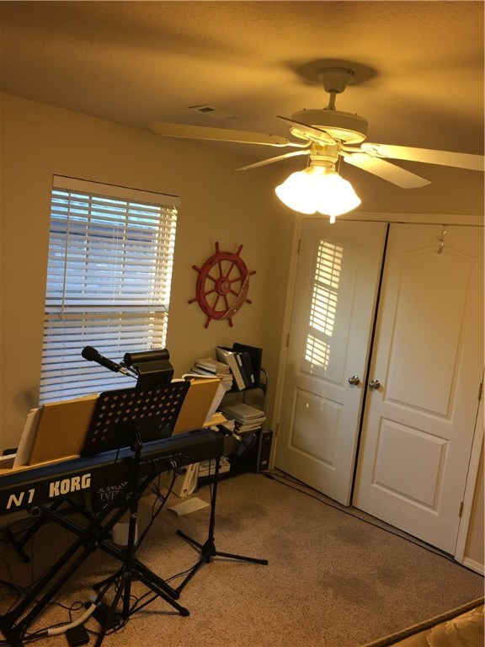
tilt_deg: -6.3
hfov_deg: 48.2
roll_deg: -6.3
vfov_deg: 61.7
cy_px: 324
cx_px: 242
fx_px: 542
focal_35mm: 29
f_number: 2.2
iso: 25
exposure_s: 1/15
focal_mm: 4.15
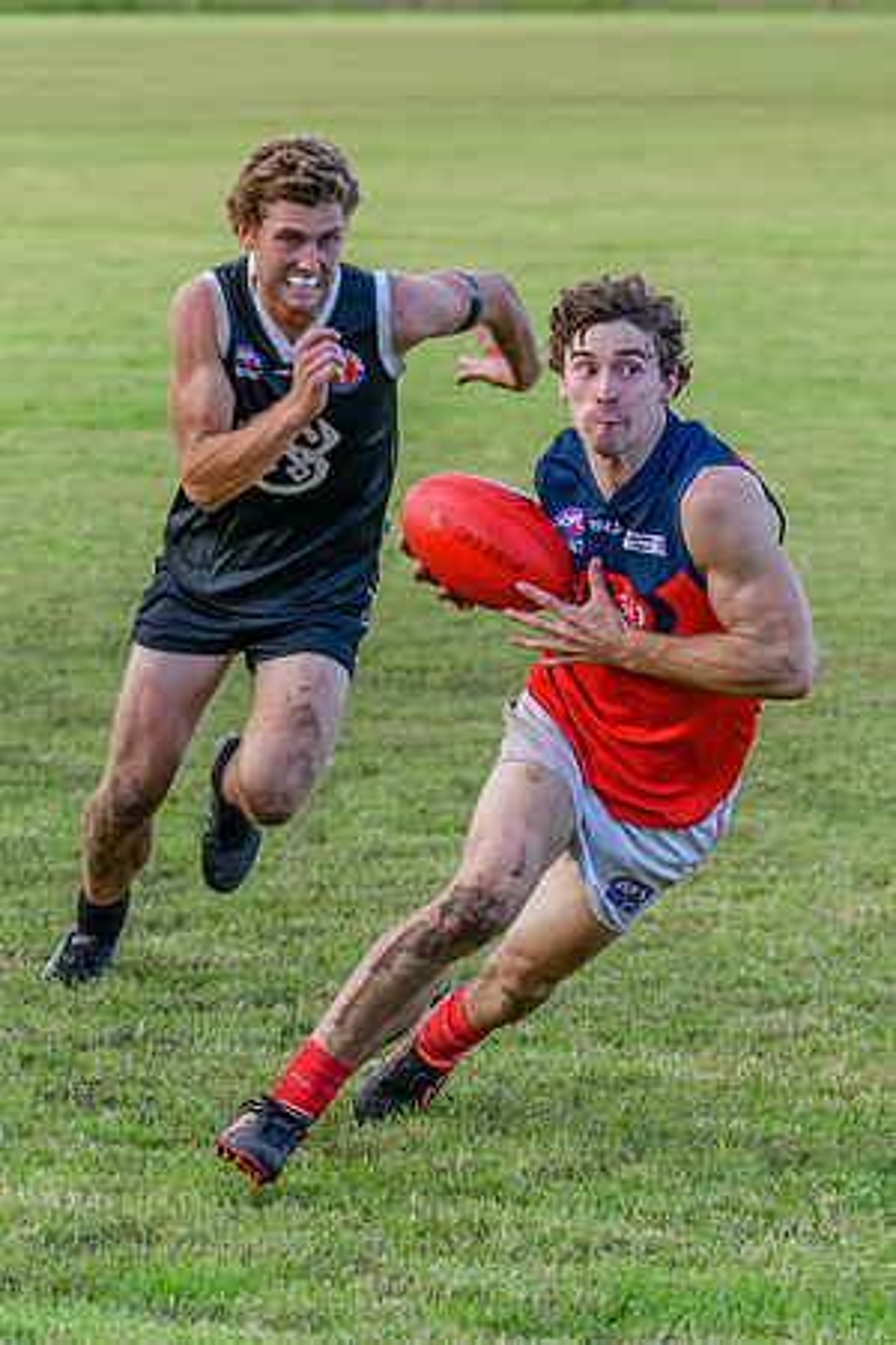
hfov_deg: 5.4
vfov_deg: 8.1
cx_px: 756
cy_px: 590
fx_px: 9532
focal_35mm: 255
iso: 2000
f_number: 5
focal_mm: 150
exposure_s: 1/2000
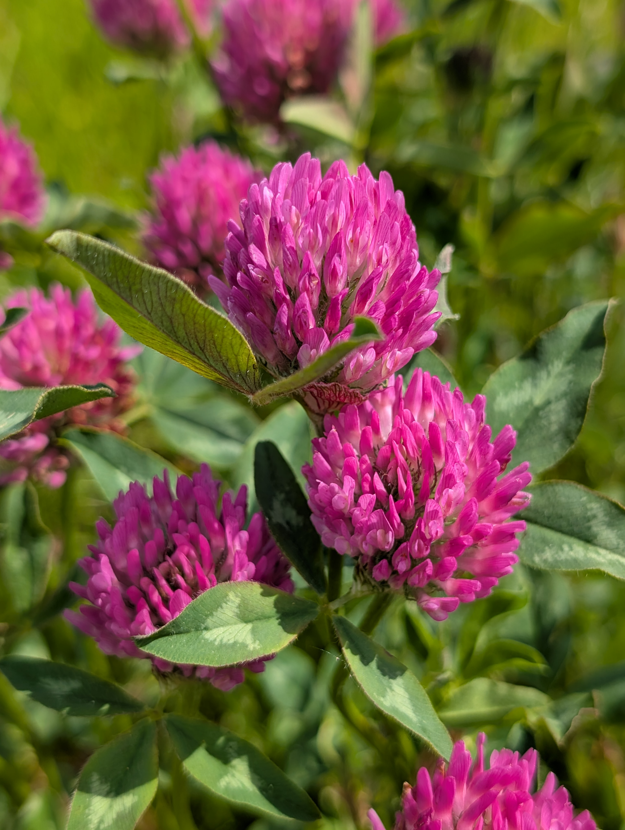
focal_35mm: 49
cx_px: 312
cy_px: 415
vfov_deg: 38.9
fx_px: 1177
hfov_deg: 29.7
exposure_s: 1/530
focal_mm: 6.9
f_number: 1.68
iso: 21
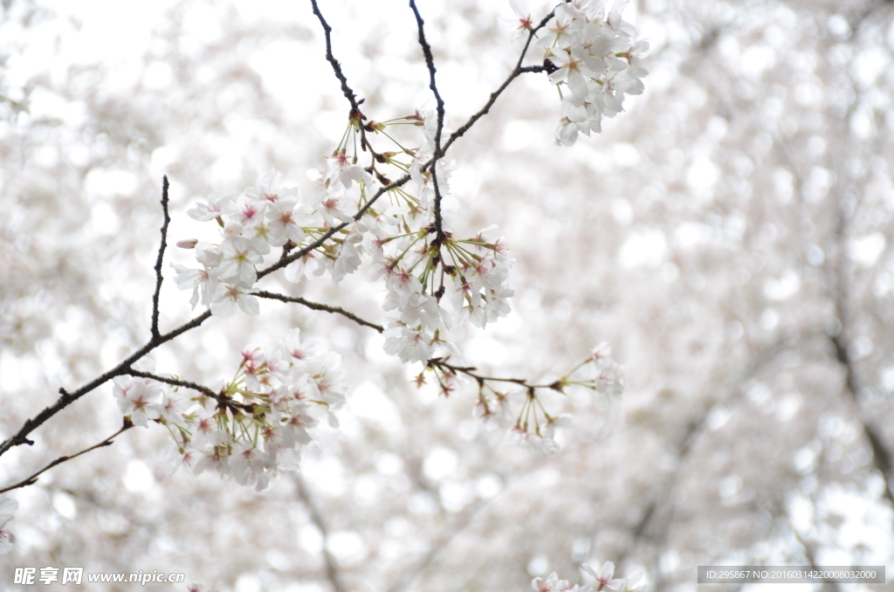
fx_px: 3159
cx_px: 447
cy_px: 296
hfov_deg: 16.1
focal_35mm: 128
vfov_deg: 10.7
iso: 100
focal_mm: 85
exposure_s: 1/30
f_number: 5.3
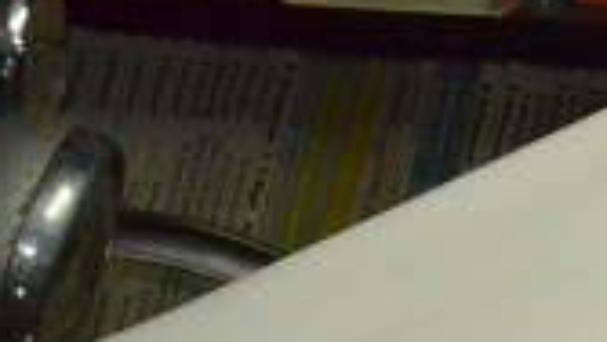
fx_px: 4829
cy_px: 428
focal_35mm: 300
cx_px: 1025
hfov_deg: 7.0
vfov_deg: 4.0
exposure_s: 1/200
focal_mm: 50
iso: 6400
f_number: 16
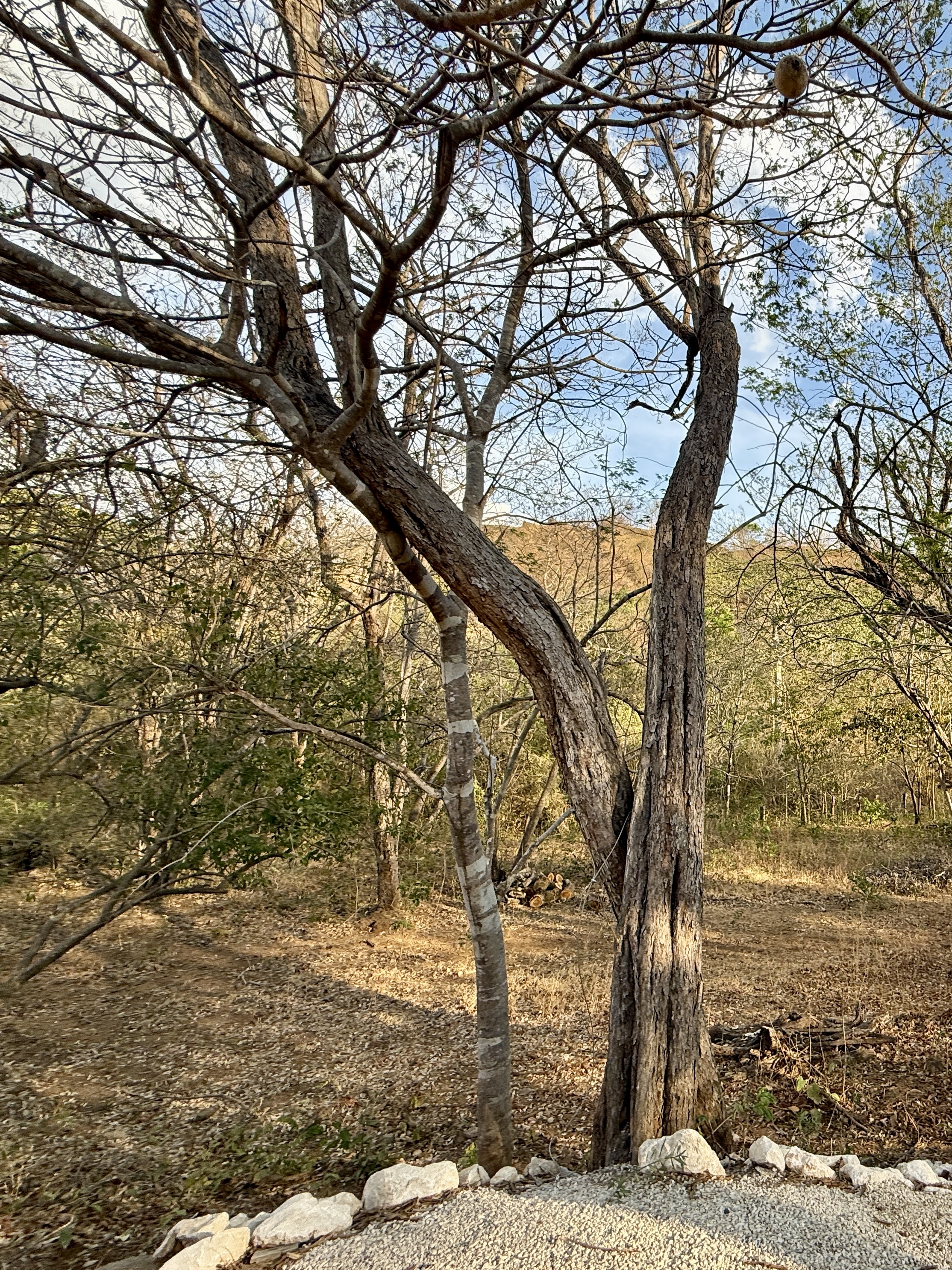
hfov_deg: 58.6
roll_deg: +1.2
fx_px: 697
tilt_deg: +9.0
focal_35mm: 19
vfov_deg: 84.7
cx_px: 858
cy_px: 636
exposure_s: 1/613
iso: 50
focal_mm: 2.22
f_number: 2.2
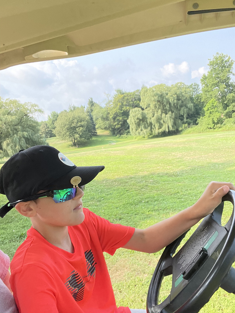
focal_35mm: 30
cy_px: 156
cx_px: 118
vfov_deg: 60.0
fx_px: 272
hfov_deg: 46.8
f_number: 2.2
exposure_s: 1/307
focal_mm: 2.71
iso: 25
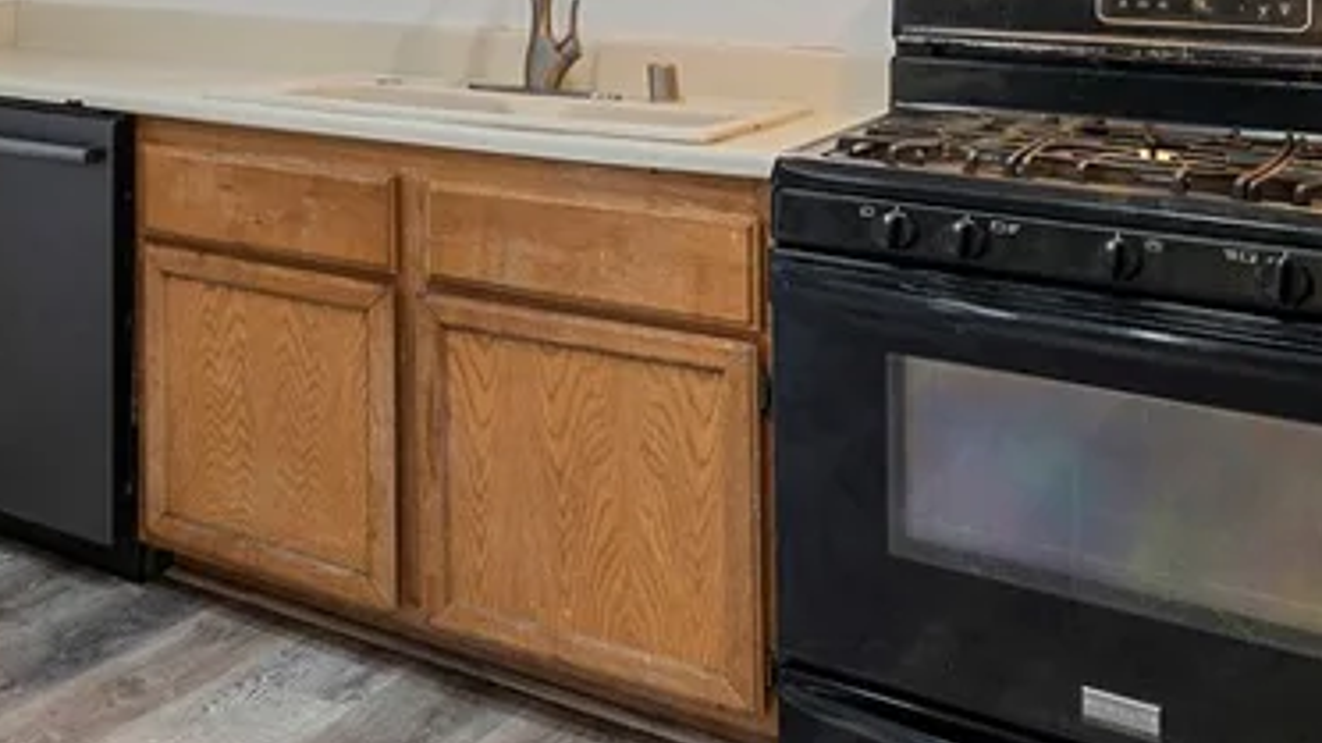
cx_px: -224
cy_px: -169
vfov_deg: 22.3
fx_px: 1717
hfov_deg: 34.6
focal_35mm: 49
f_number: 8
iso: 800
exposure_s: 1/50
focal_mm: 17
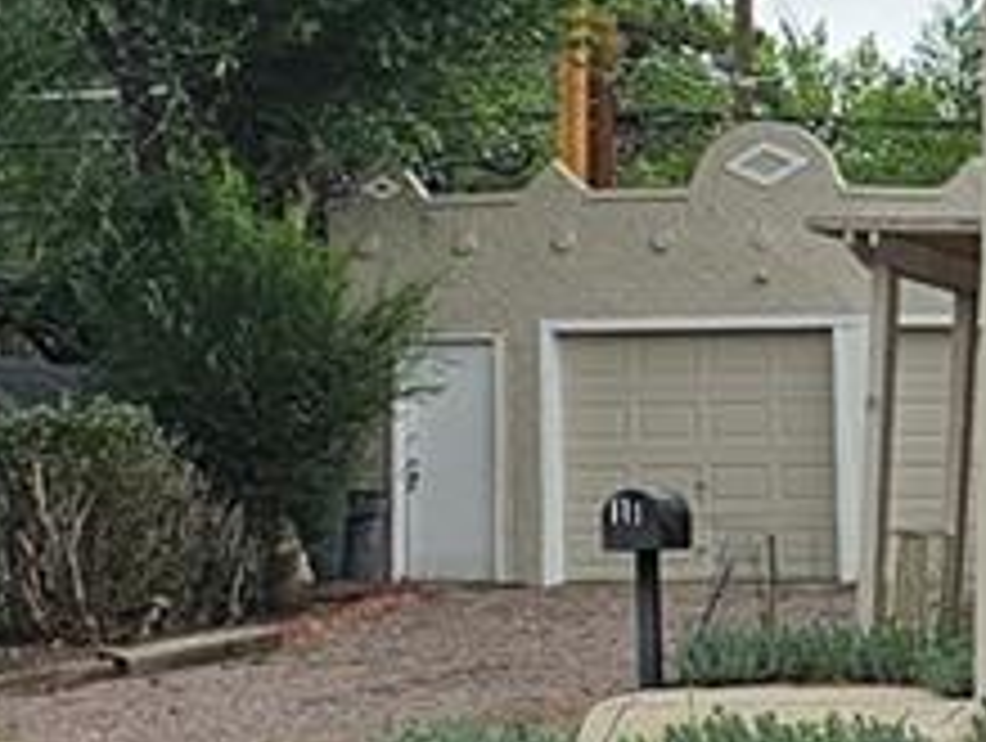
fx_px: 4308
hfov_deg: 11.9
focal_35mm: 151
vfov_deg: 9.9
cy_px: 373
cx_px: 1841
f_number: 1.7
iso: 20
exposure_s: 1/180
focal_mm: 6.3
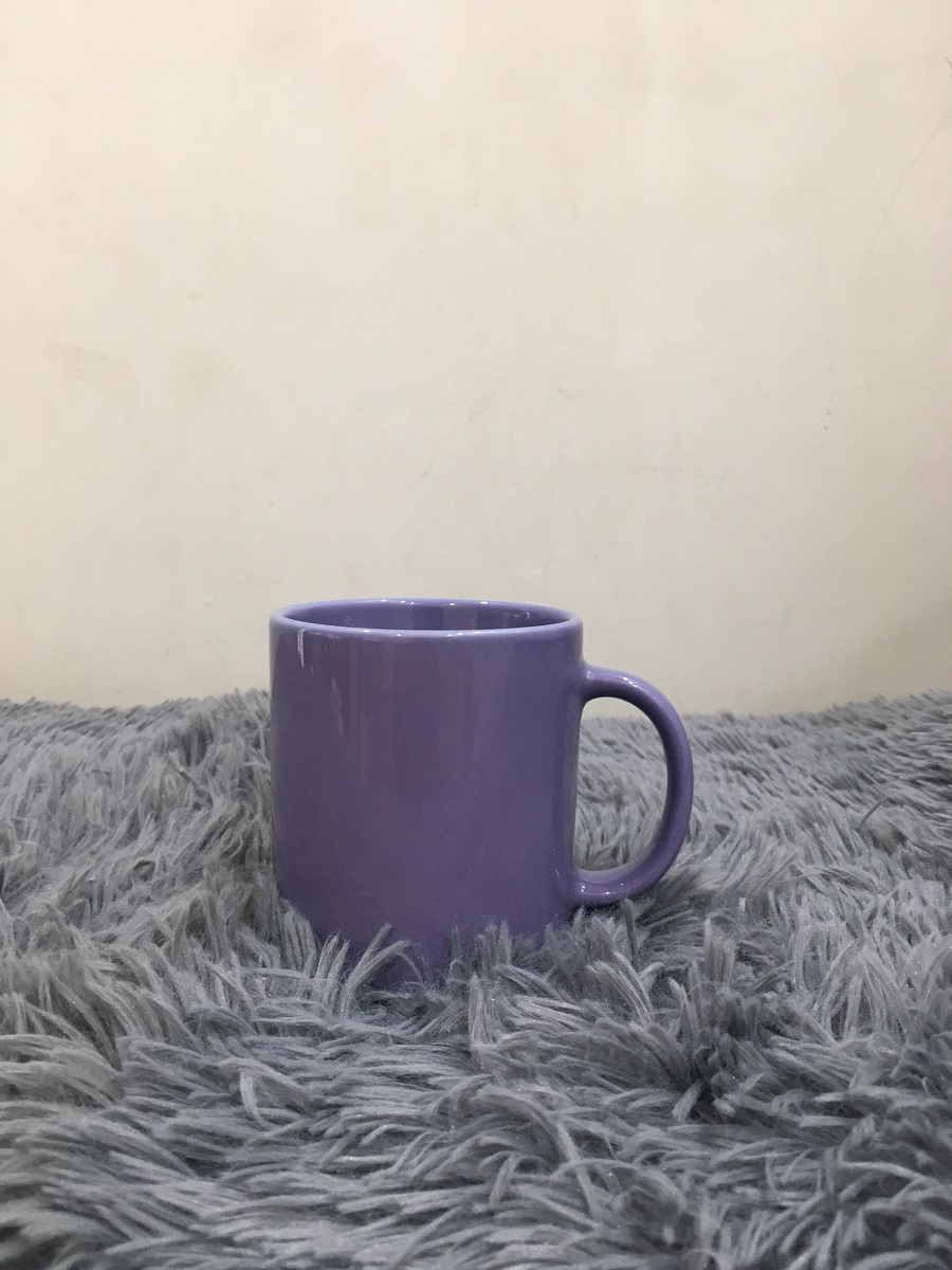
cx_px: 476
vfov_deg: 61.7
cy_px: 635
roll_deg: -1.1
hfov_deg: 48.2
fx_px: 1063
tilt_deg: -9.8
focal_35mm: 29
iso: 80
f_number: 2.2
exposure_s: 1/33
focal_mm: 4.15
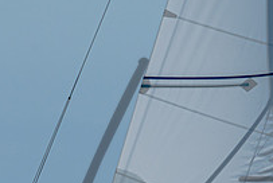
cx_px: 87
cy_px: 170
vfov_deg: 0.7
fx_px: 15697
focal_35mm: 2067
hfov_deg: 1.0
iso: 200
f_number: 5.6
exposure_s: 1/2000
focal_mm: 400
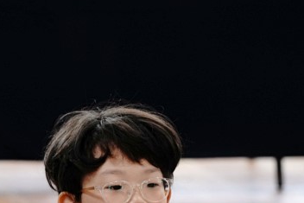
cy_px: 182
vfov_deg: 3.3
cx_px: -64
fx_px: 3523
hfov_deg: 4.9
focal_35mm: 417
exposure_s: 1/160
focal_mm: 163
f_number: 4.5
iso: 2000
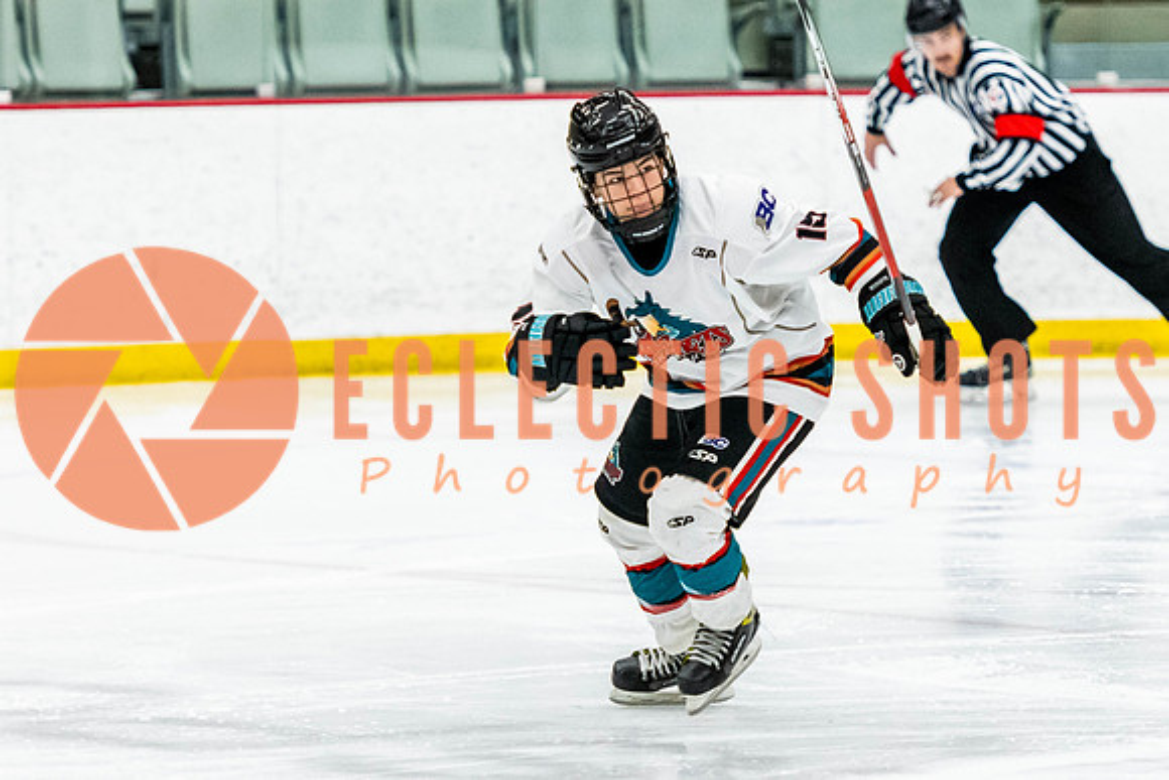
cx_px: 552
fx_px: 9258
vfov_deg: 4.8
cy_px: 379
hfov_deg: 7.2
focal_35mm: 285
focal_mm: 135
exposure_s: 1/640
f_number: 2.8
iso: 3200
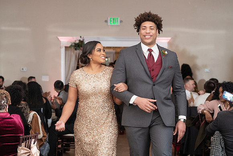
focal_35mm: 101
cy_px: 62
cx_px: 124
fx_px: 651
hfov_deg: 20.3
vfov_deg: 13.6
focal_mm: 78
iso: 800
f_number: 4
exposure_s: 1/200
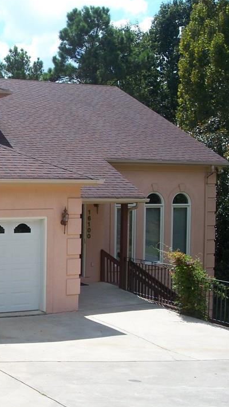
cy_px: 212
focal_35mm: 58
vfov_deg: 36.0
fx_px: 627
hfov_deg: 19.4
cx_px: -53
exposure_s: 1/400
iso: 64
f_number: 4
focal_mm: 7.8
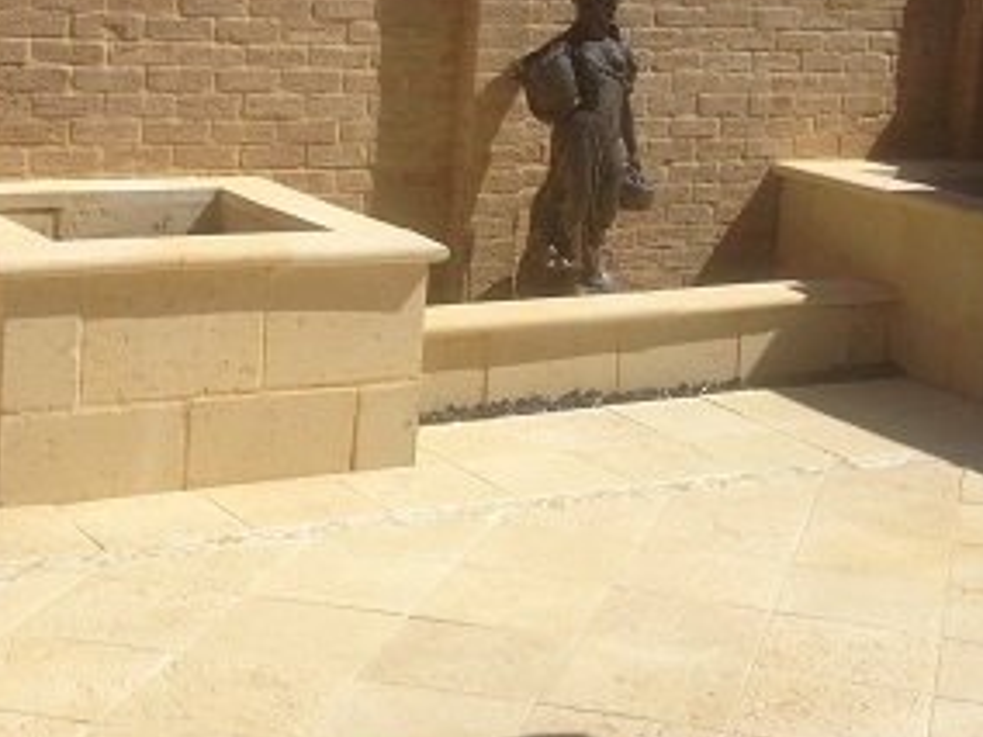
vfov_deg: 18.6
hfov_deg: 24.7
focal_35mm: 79
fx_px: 2243
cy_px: 221
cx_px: 575
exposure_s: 1/2304
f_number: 2.4
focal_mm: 4.28
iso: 64
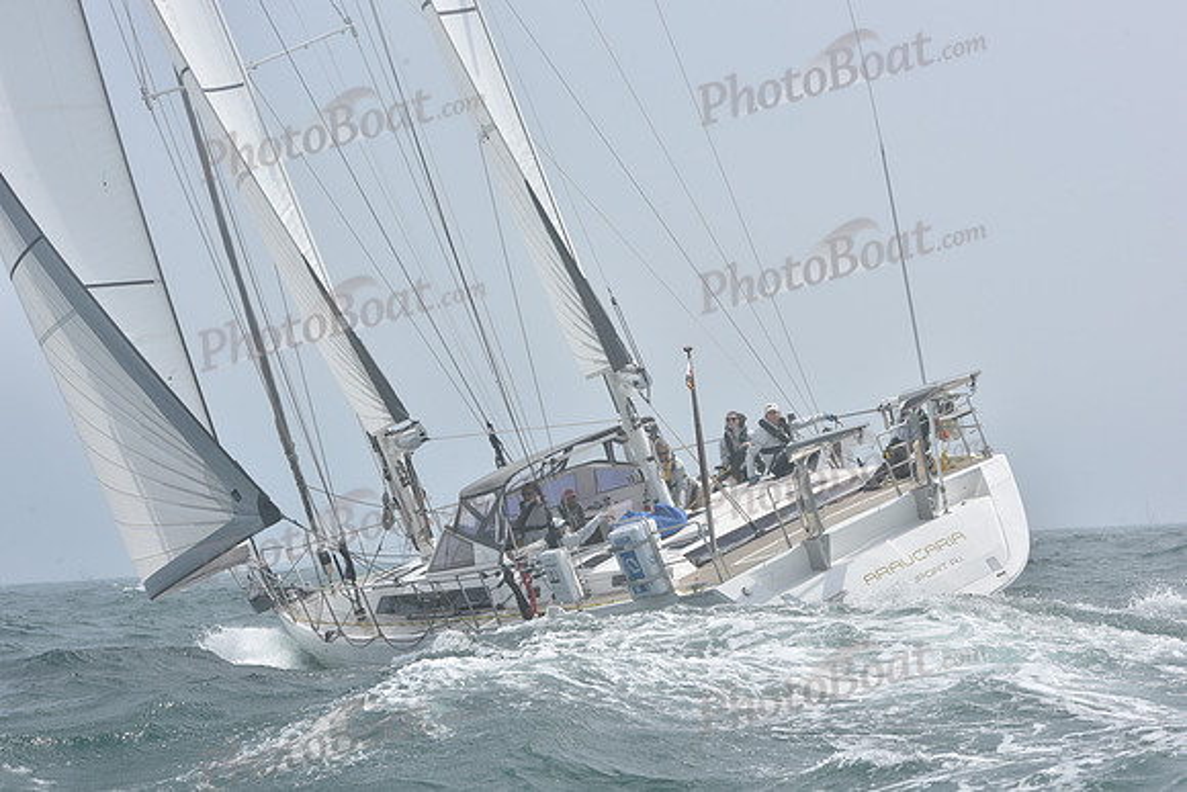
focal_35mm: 100
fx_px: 3298
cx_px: 594
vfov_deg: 13.7
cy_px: 396
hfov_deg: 20.4
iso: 320
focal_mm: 100
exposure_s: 1/800
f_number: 11
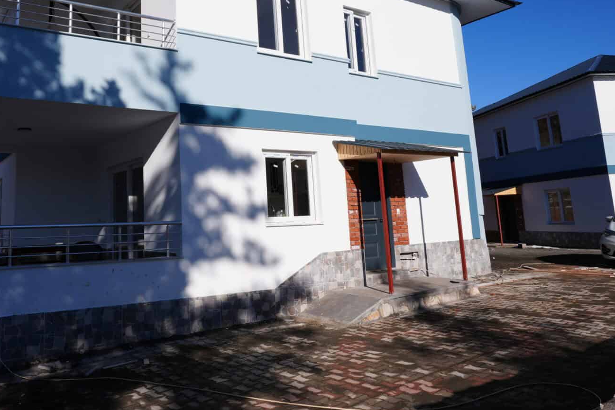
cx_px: 207
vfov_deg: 42.9
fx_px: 513
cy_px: 132
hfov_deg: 60.5
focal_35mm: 30
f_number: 10
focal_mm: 19
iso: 100
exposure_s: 1/250
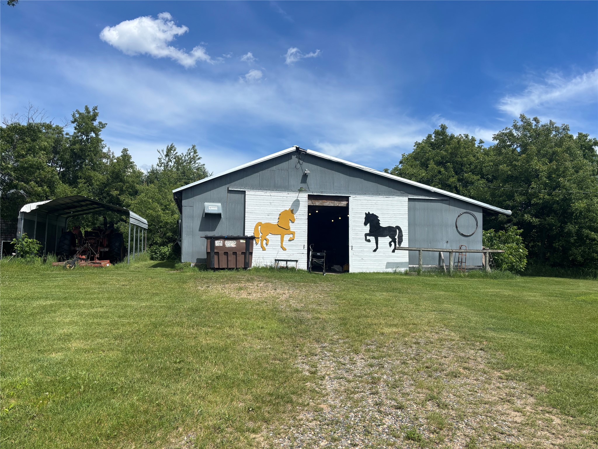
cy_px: 224
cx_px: 299
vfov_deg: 53.1
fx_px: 449
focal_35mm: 26
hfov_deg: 67.3
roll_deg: -1.6
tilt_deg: +5.2
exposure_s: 1/4082
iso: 50
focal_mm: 5.96
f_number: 1.6
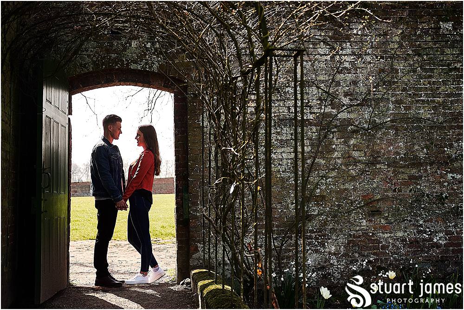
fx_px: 683
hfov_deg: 37.5
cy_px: 155
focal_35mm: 53
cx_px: 232
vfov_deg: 25.6
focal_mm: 35
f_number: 2.2
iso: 320
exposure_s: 1/2000
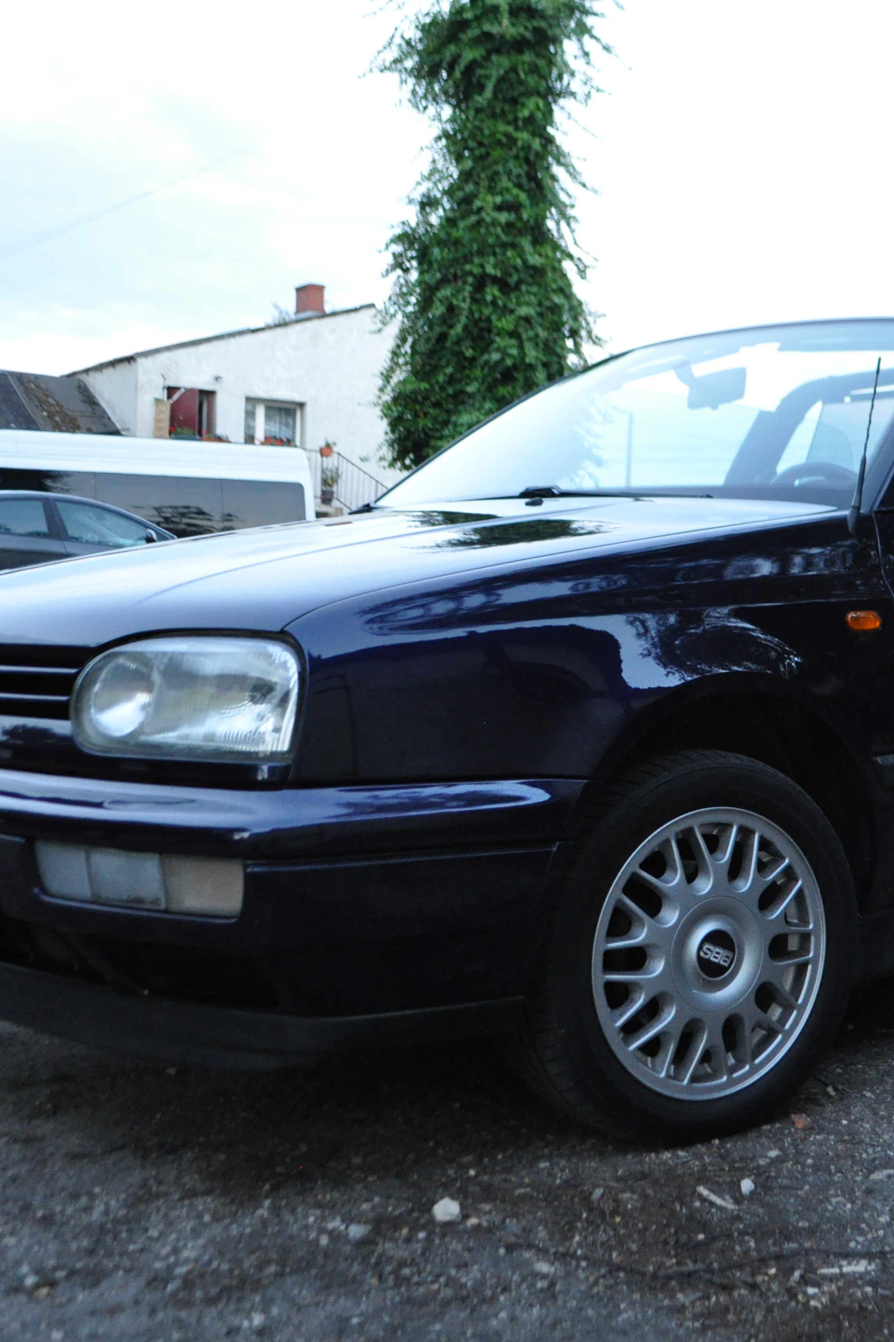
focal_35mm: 46
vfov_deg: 42.7
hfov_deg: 28.8
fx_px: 1713
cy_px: 681
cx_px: 680
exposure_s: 1/40
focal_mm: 20
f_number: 3.8
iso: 1600
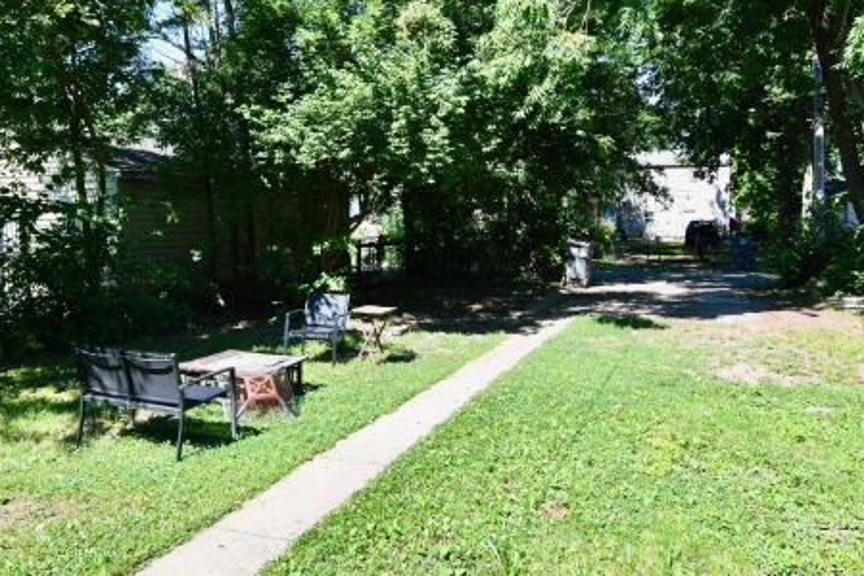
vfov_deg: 43.4
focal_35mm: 30
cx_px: 419
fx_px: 720
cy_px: 228
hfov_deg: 61.9
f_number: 10
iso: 640
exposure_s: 1/400
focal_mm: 18
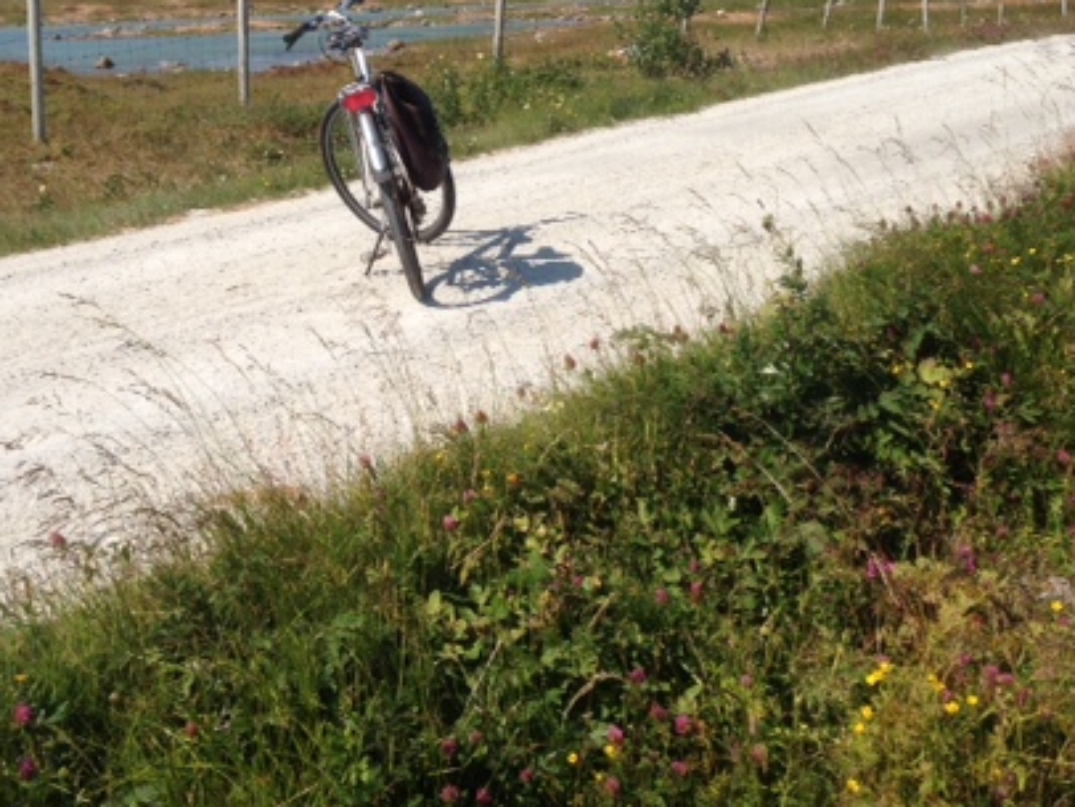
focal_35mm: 52
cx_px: 408
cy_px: 191
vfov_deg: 27.6
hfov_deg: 36.6
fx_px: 1616
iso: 50
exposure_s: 1/2169
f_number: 2.4
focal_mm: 4.12
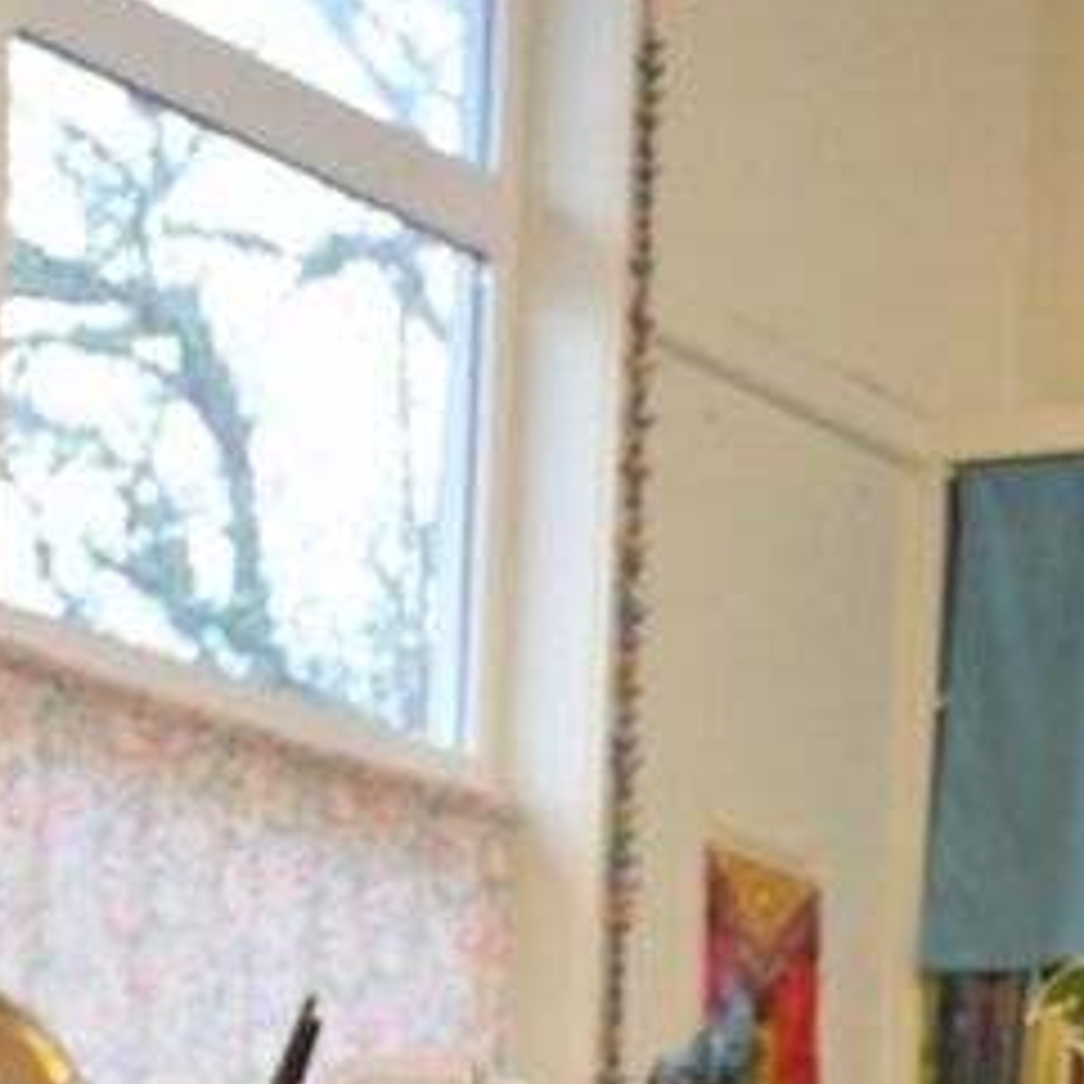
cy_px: 2033
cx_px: 1334
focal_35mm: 141
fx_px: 4995
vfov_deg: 11.4
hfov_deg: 12.1
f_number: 4.5
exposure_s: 1/125
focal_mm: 26
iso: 3200
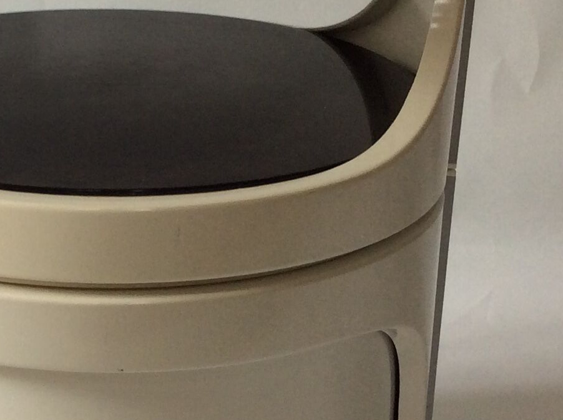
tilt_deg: -22.0
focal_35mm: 92
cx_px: 44
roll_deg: +0.1
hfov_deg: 20.9
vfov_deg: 16.0
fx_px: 1494
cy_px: 193
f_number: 2.4
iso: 50
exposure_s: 1/50
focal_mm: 3.3
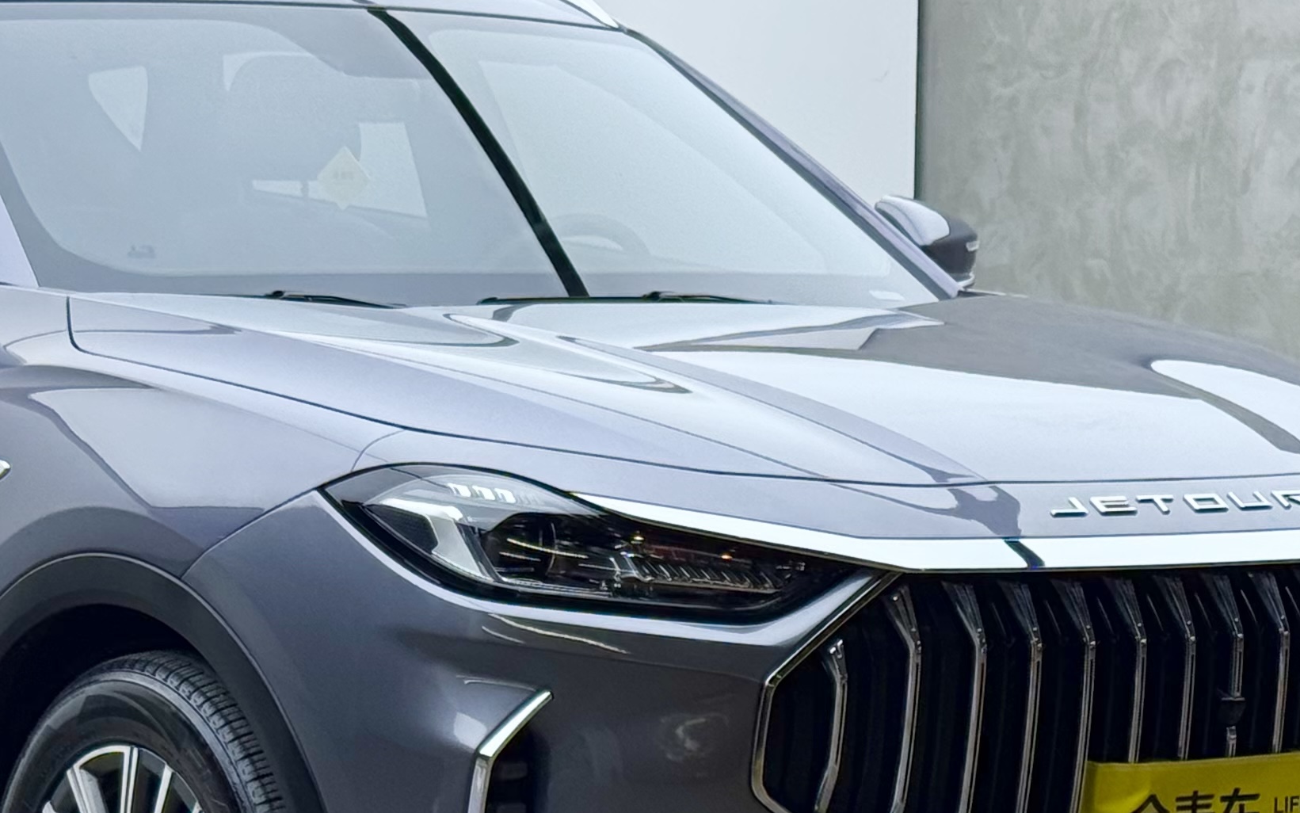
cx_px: 431
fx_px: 4429
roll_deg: -0.2
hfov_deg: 16.7
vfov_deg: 10.5
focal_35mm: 125
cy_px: 437
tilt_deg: -3.9
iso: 50
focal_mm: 6.76
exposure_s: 1/141
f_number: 1.78
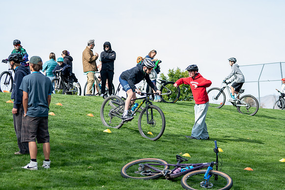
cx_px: 142
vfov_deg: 12.2
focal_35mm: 112
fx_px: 891
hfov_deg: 18.2
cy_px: 95
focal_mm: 75
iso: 200
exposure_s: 1/800
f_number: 3.2
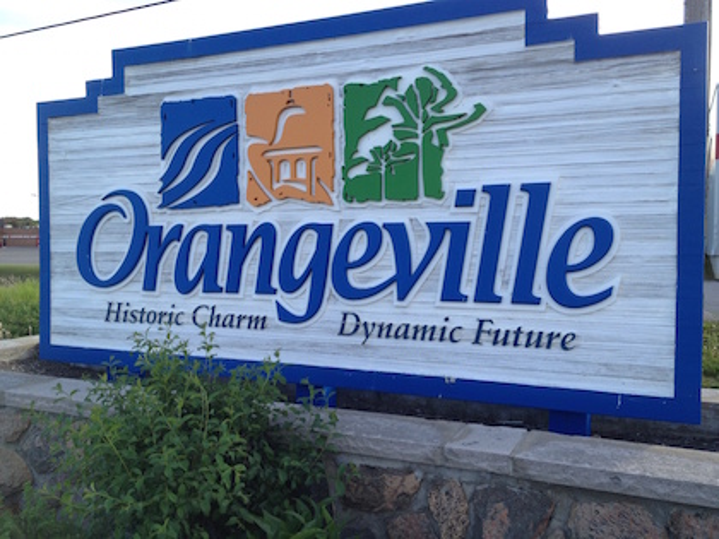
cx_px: 360
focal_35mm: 35
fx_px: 727
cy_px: 270
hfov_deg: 52.6
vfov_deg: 40.7
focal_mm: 4.28
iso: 64
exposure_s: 1/383
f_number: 2.4
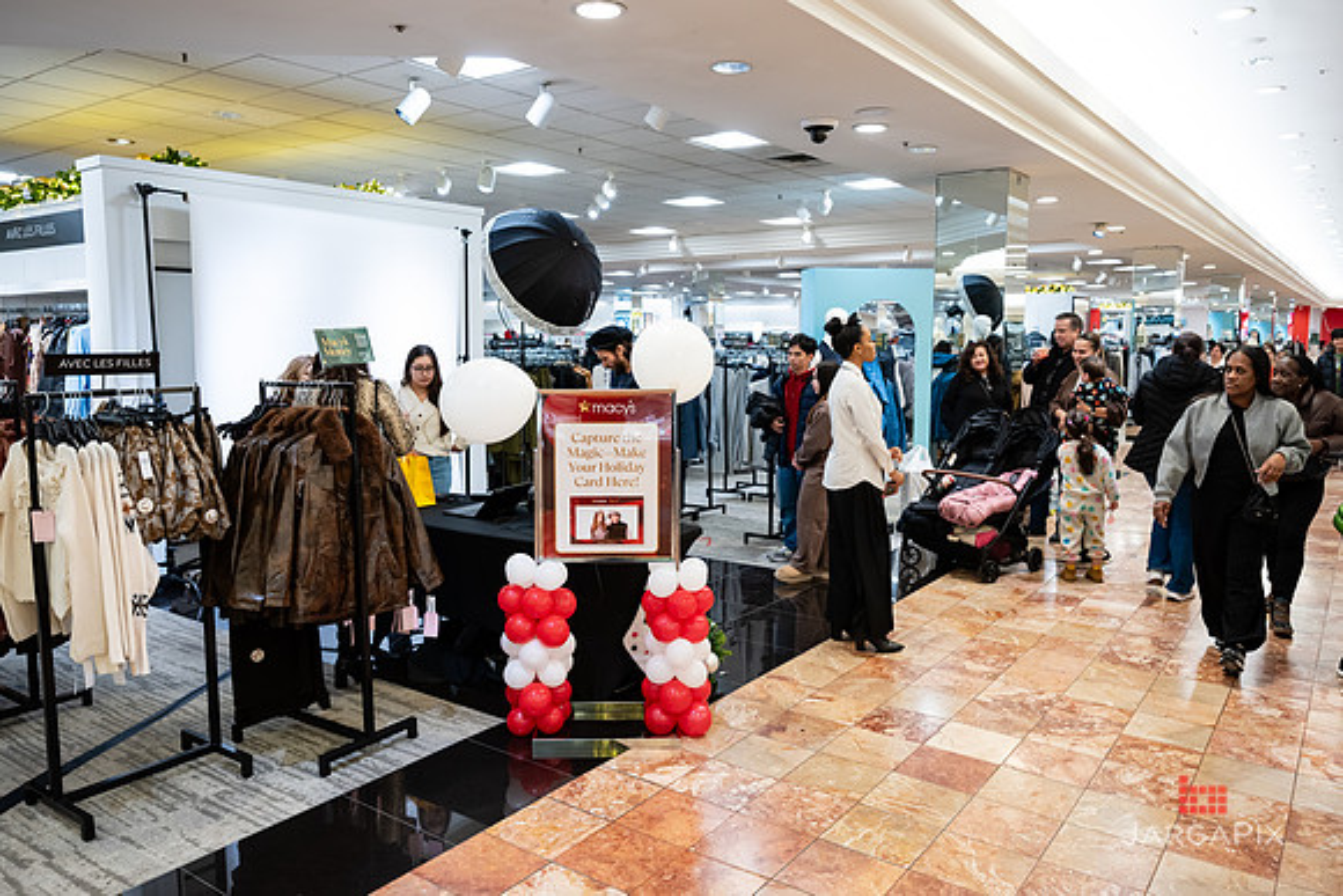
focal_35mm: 26
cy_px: 429
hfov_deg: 68.9
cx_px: 643
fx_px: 978
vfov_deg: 49.2
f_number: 3.2
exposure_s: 1/125
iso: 1000
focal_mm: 25
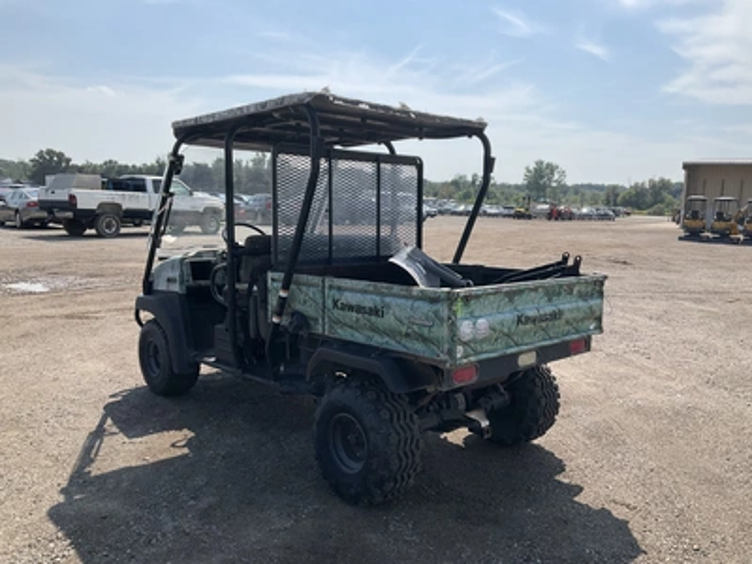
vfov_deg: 48.2
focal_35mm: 29
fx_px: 630
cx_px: 376
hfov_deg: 61.7
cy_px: 282
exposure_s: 1/2801
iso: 25
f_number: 1.8
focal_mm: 3
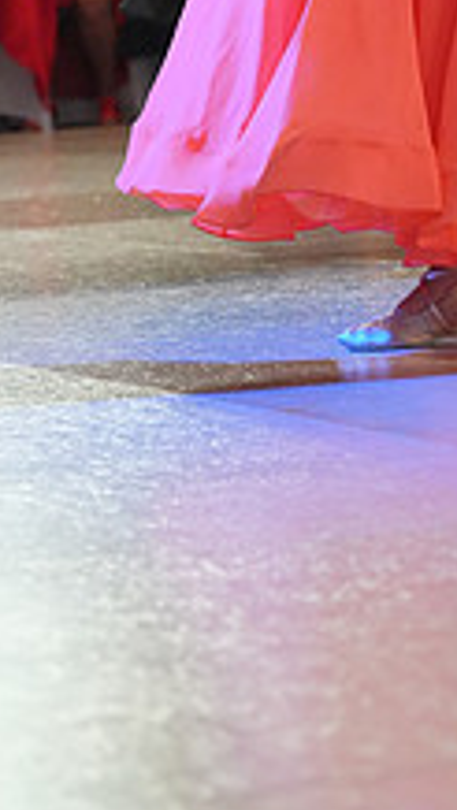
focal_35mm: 220
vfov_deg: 9.6
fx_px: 4728
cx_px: 619
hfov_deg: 5.5
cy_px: -223
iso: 4000
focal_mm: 79
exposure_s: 1/400
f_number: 4
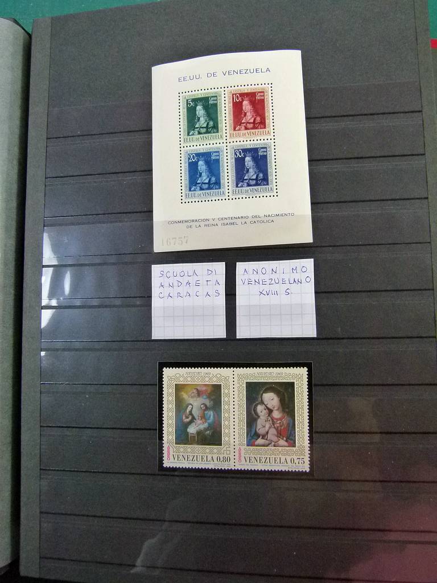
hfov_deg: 44.2
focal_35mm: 32
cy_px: 292
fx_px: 539
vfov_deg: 56.8
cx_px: 218
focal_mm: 5.7
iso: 400
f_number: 3
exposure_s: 1/250
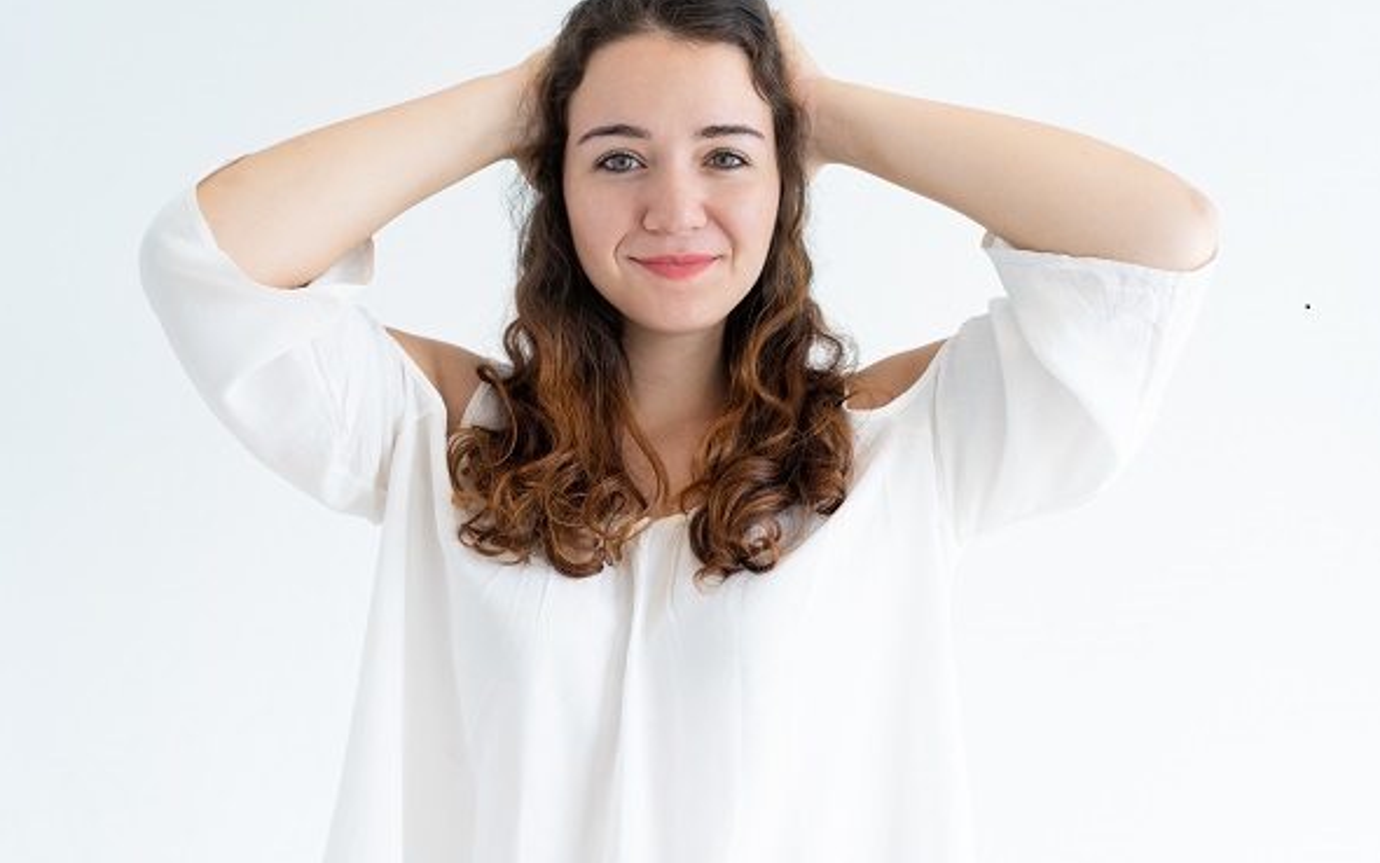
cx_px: 695
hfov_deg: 35.7
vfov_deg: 22.8
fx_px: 2144
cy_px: 416
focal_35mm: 57
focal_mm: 55
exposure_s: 1/200
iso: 100
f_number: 2.5
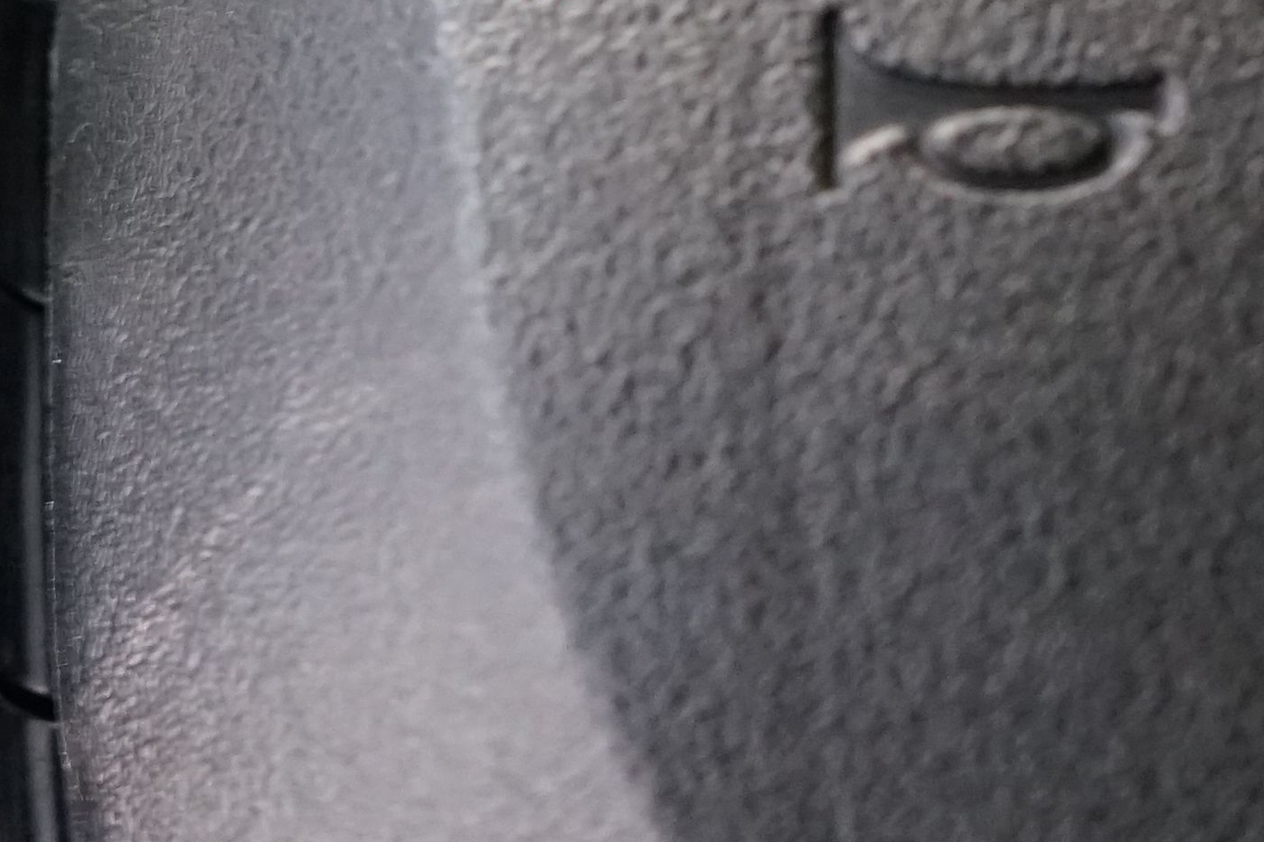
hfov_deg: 15.2
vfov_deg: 10.3
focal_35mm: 133
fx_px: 4669
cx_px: 115
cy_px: 421
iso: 3200
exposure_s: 1/25
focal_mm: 31
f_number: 5
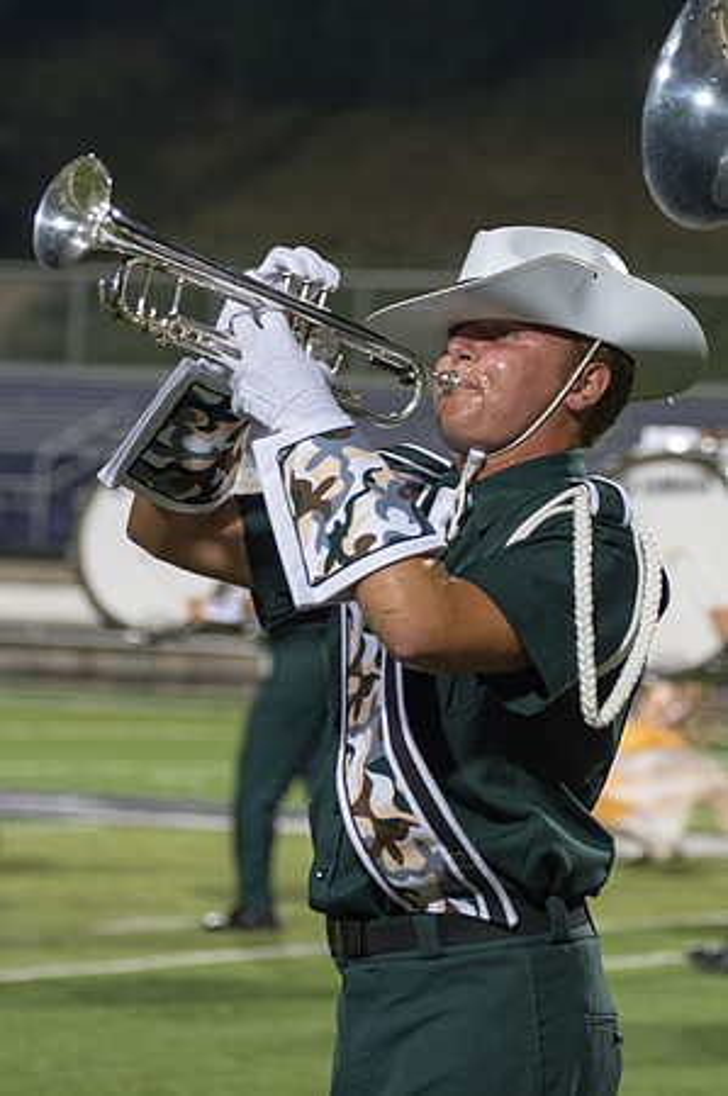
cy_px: 362
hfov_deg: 5.9
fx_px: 7095
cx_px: 487
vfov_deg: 8.8
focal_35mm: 233
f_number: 4.8
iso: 1400
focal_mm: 116
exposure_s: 1/160
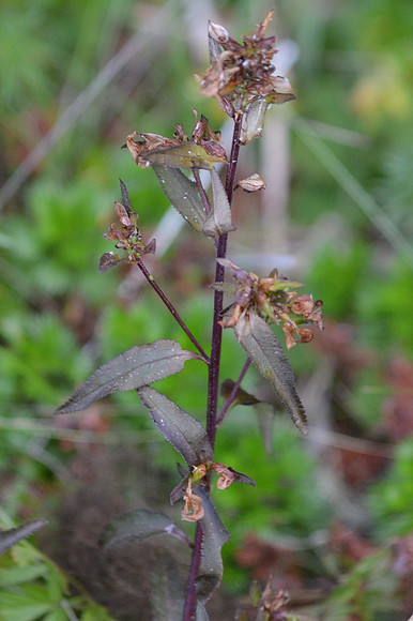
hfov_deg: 6.1
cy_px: 310
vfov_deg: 9.2
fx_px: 3876
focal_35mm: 225
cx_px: 206
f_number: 4.5
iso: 1600
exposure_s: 1/200
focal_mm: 150
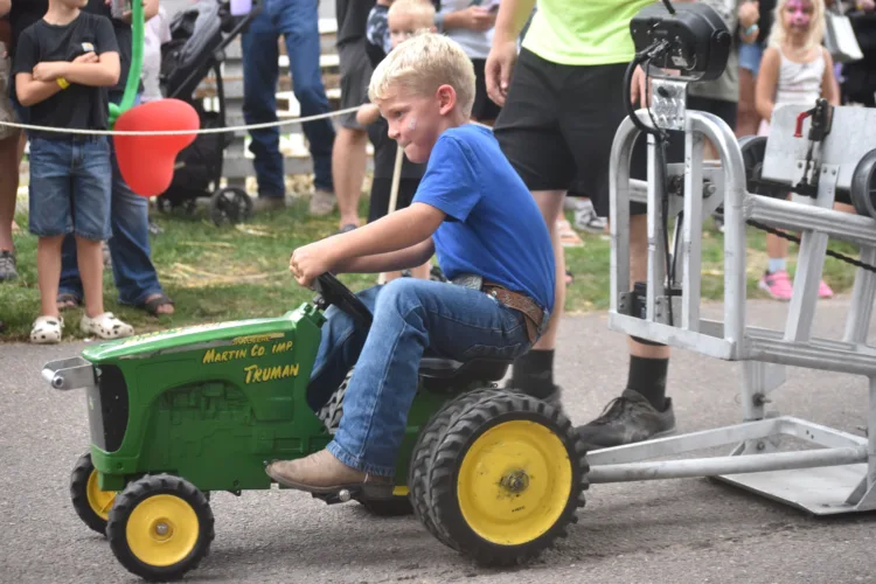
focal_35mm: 82
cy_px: 292
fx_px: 2007
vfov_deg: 16.6
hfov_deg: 24.6
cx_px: 438
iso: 800
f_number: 4
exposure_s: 1/160
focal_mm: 55
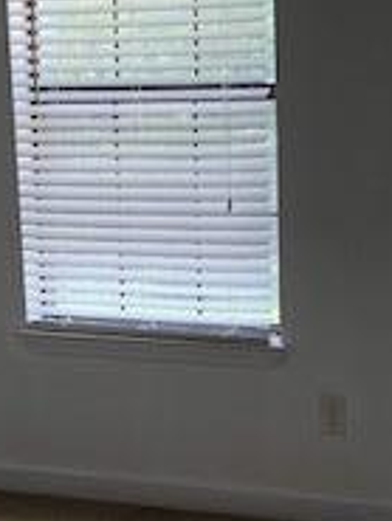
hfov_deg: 15.3
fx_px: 1463
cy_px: 352
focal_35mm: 97
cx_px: 186
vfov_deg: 20.1
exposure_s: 1/120
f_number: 1.8
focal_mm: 3.99
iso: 25
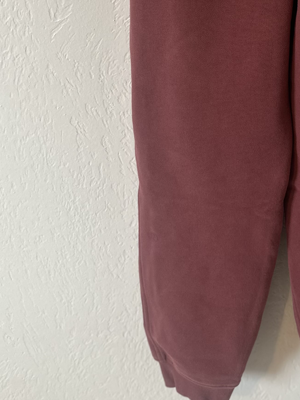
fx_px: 647
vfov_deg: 32.0
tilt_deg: -18.3
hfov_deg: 25.1
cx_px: 286
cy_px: 11
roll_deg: -0.3
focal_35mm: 56
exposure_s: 1/60
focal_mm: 6.86
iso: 160
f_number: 1.78
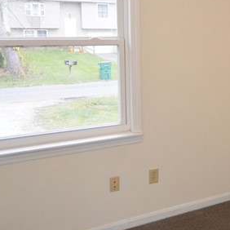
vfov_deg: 34.5
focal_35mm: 49
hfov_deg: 31.8
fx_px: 368
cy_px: 87
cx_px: 234
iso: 400
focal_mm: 10
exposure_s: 1/80
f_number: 4
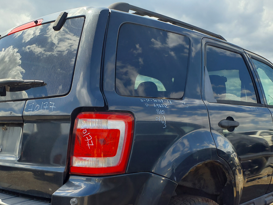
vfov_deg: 32.8
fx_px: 339
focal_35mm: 43
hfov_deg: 43.8
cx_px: 139
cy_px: 159
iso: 40
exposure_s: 1/688
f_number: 1.9
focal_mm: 3.58
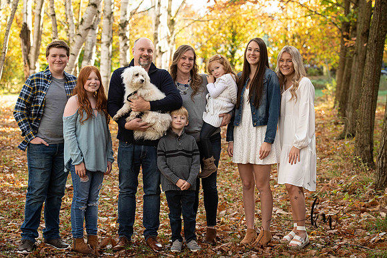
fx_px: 1021
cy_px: 129
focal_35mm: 95
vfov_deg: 14.4
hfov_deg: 21.5
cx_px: 194
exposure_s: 1/200
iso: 400
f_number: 4.5
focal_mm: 95
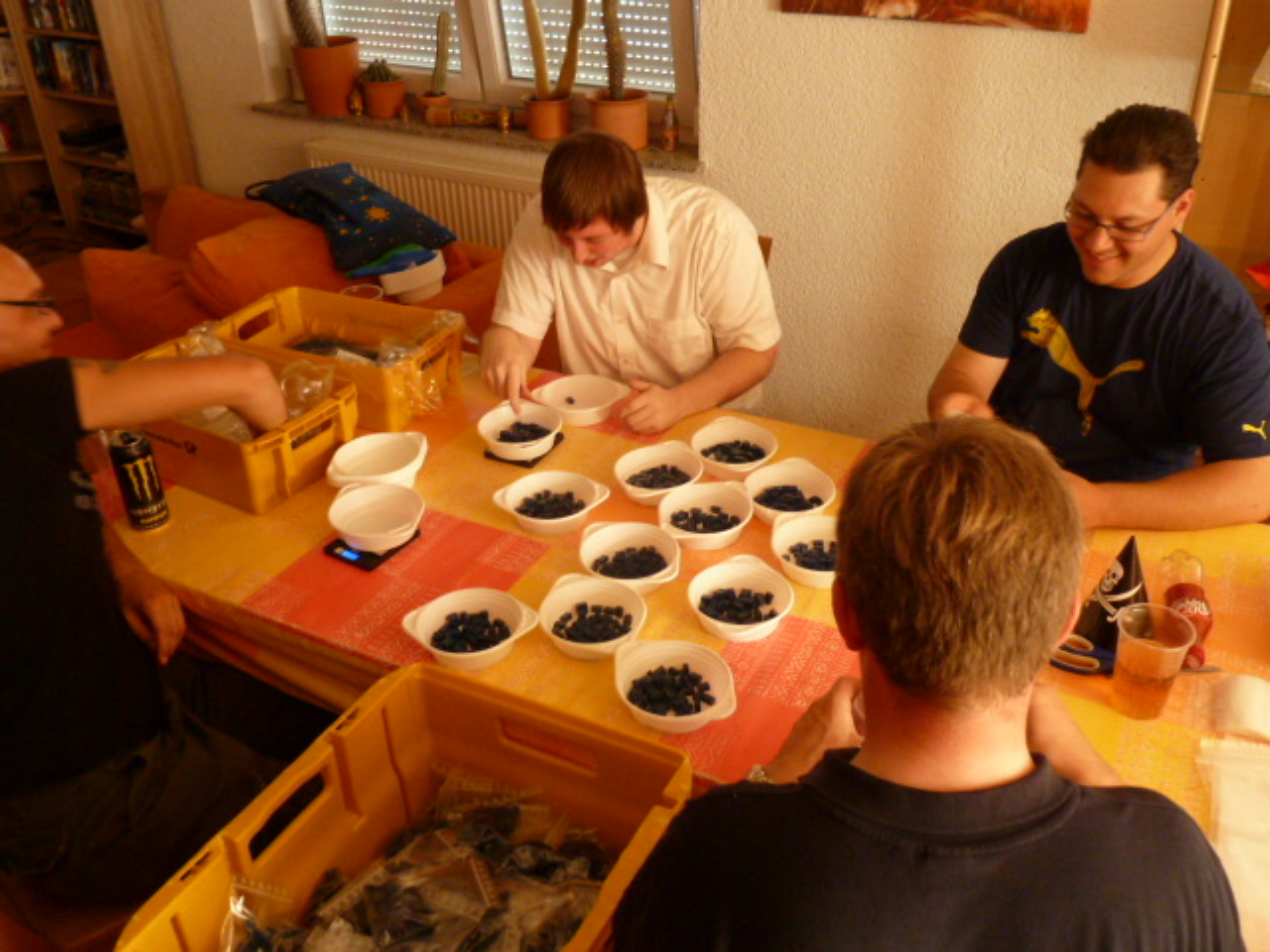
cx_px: 635
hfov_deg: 60.0
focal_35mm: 30
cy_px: 476
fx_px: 1101
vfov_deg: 46.8
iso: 400
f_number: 3.4
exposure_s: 1/13
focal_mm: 5
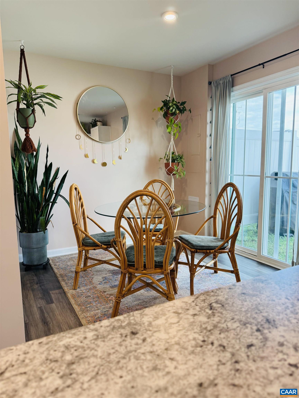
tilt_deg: -7.7
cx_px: 150
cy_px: 199
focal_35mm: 24
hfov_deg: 56.8
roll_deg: +1.5
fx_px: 276
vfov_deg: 71.6
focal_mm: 6.76
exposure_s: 1/120
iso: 125
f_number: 1.78
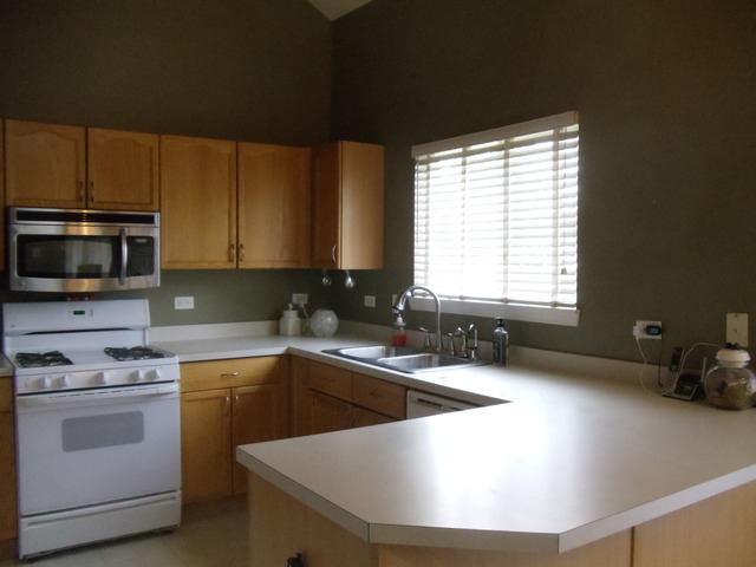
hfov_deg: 42.9
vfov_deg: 32.9
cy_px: 284
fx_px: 961
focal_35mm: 44
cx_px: 378
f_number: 3.5
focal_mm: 6
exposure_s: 1/60
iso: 800
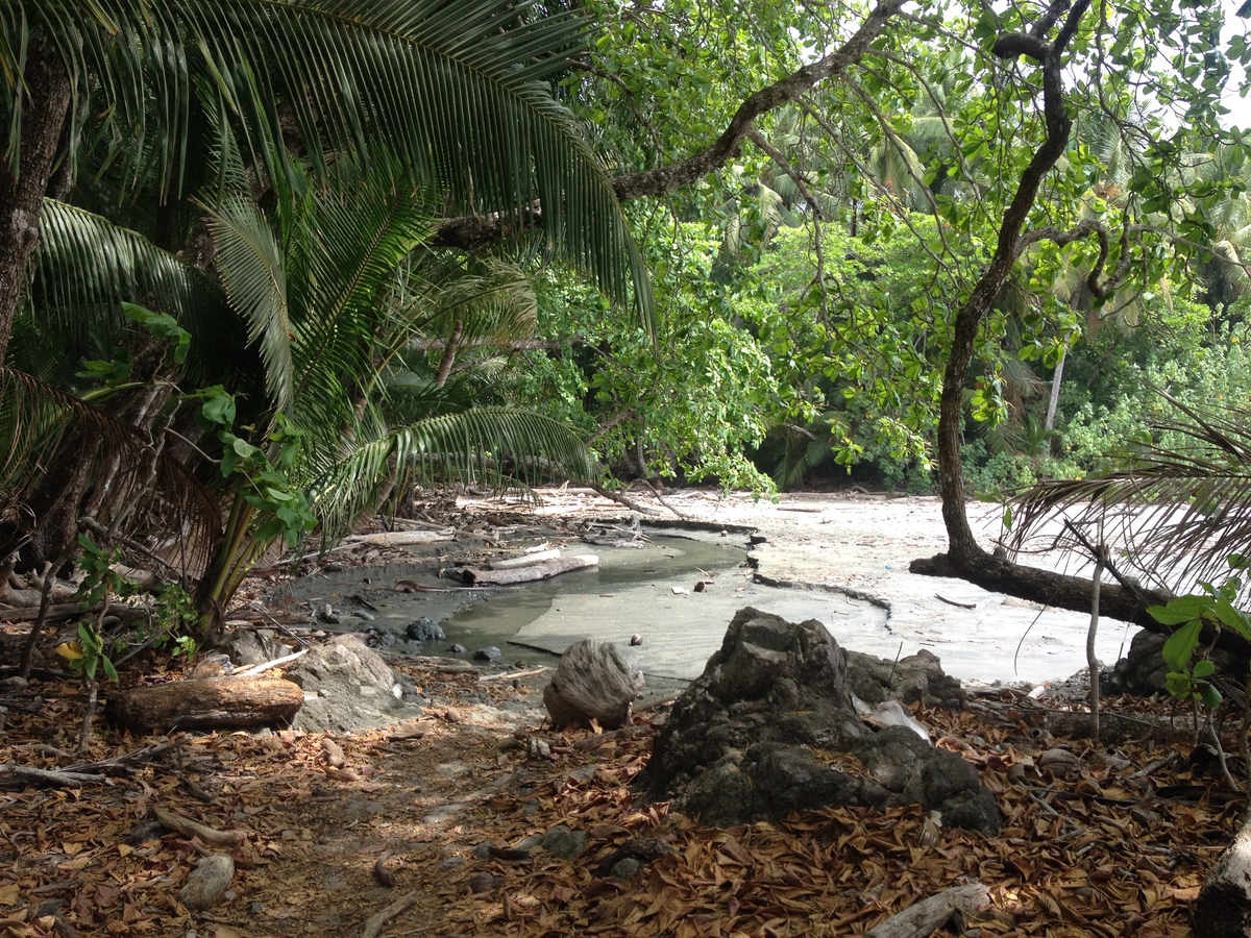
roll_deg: +0.7
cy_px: 469
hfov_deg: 52.6
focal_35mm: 35
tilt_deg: -3.9
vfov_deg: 40.7
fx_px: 1265
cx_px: 626
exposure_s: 1/321
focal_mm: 4.28
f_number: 2.4
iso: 50
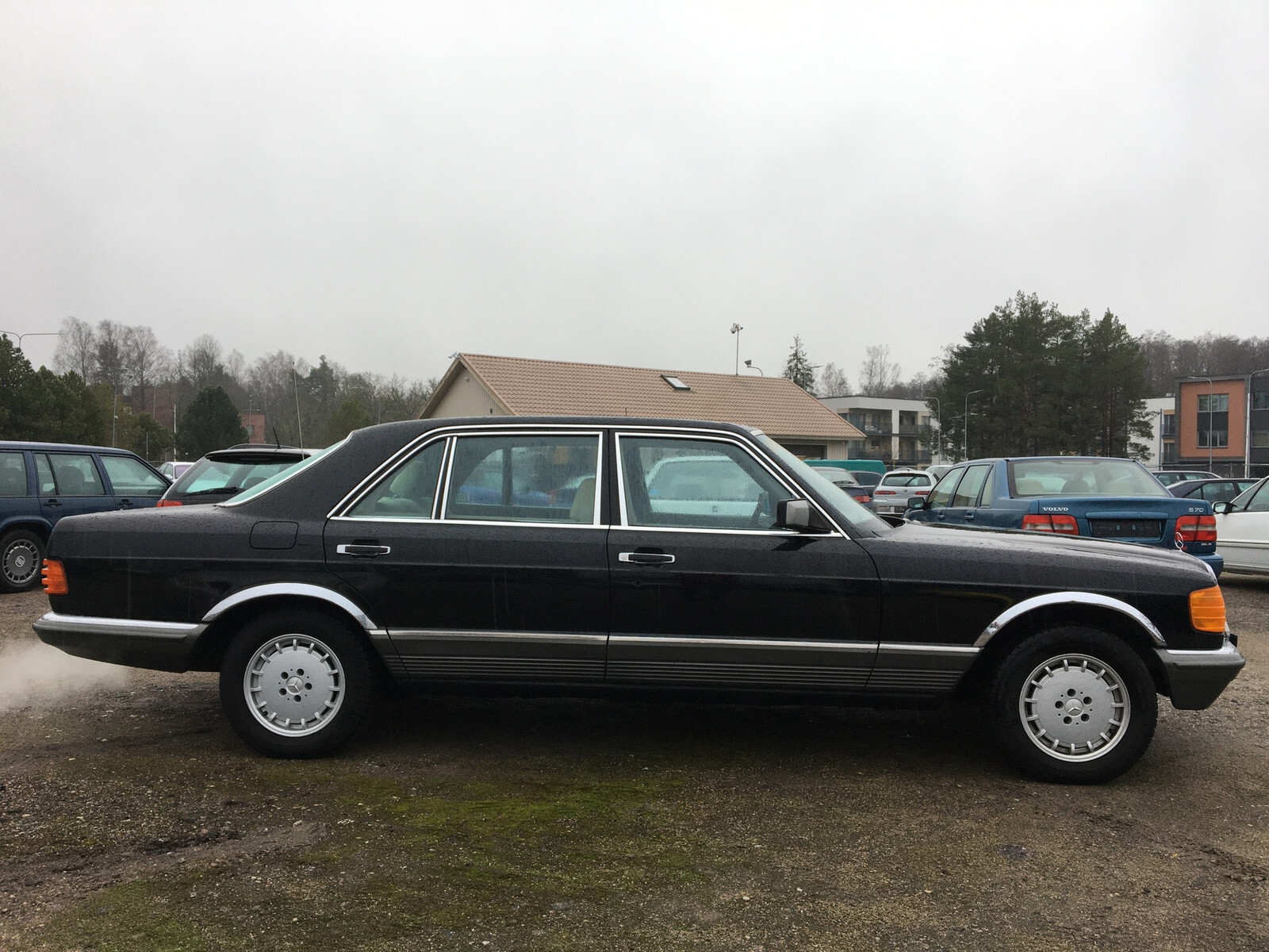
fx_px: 1063
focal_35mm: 29
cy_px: 476
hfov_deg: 61.7
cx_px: 634
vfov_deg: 48.2
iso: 40
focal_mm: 4.15
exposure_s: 1/100
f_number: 2.2
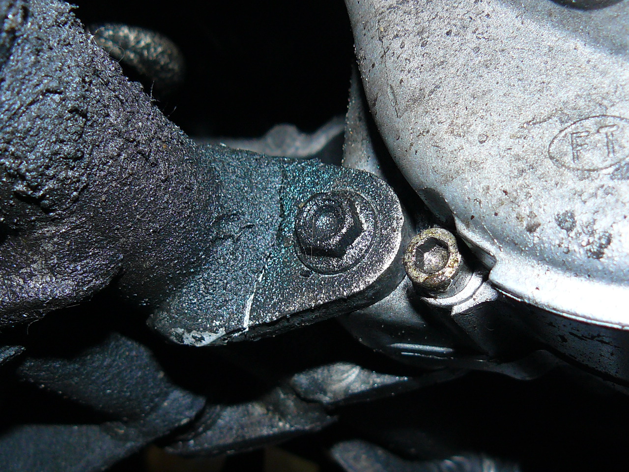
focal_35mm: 63
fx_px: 1145
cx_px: 314
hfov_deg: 30.7
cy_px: 236
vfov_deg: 23.3
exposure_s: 1/30
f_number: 2.8
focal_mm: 6.9
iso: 100
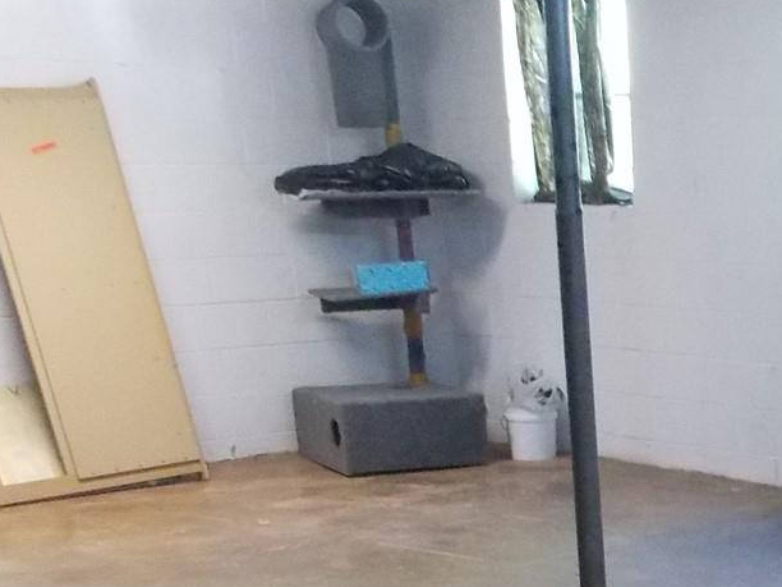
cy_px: 707
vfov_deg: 18.2
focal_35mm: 77
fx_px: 1739
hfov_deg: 22.2
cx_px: 1075
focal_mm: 4
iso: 400
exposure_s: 1/8
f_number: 3.1
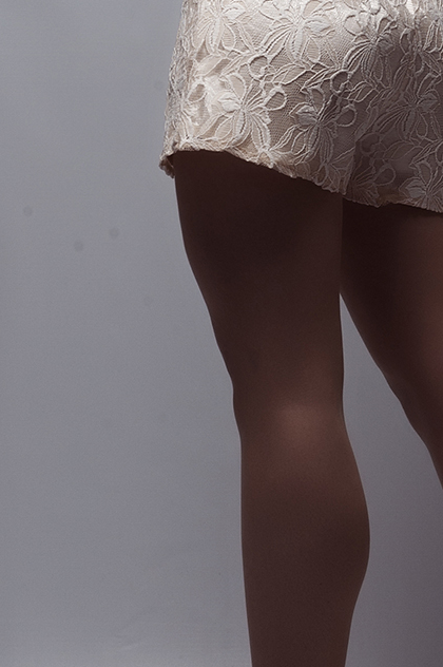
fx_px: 3515
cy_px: 109
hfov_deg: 7.2
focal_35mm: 190
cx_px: 341
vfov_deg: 10.8
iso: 200
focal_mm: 50
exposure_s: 1/500
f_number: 14
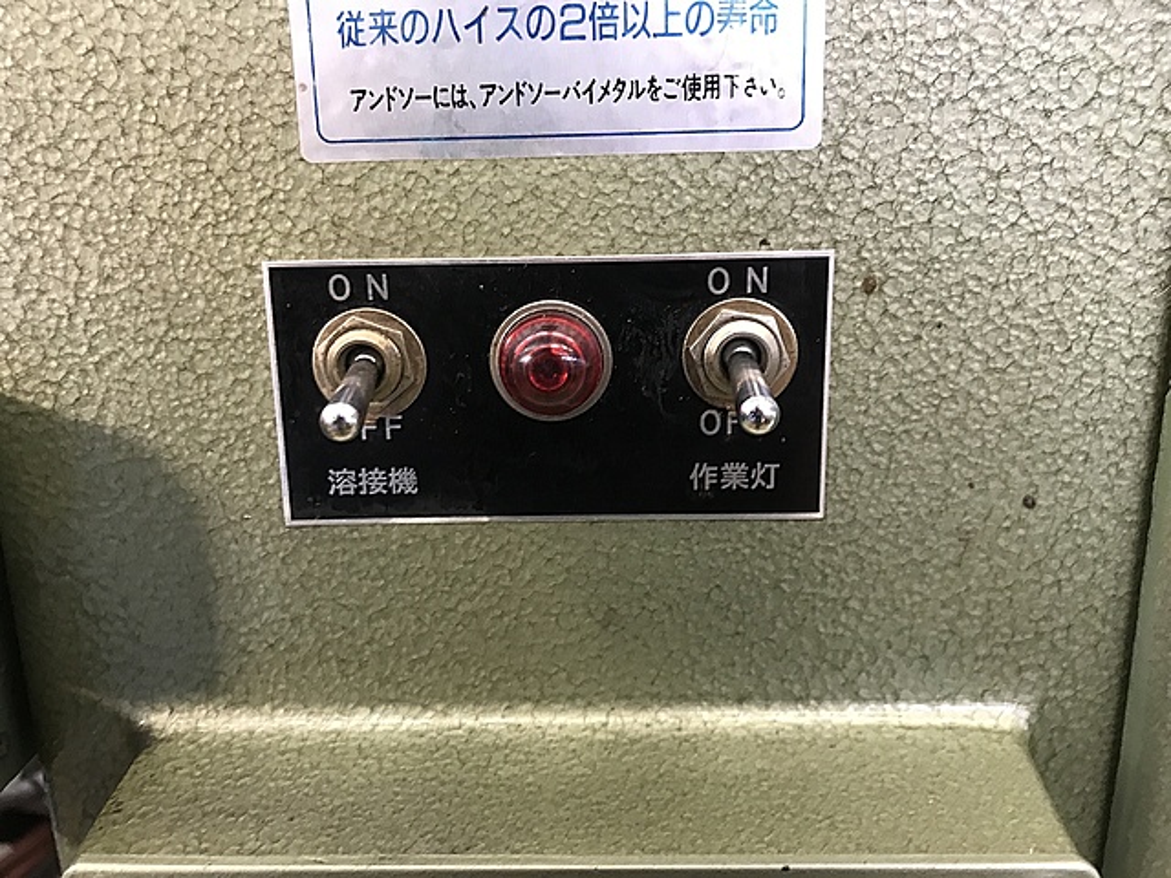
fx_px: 947
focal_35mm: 28
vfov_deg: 49.7
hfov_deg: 63.4
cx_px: 586
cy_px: 439
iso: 40
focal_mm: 3.99
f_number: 1.8
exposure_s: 1/15
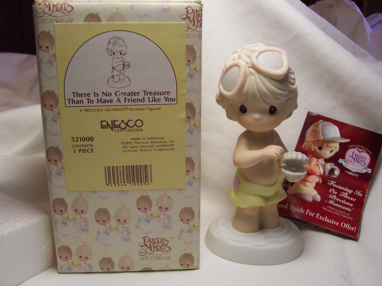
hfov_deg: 50.1
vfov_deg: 38.7
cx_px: 191
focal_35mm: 37
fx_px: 408
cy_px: 143
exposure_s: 1/60
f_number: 2.8
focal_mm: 5.6
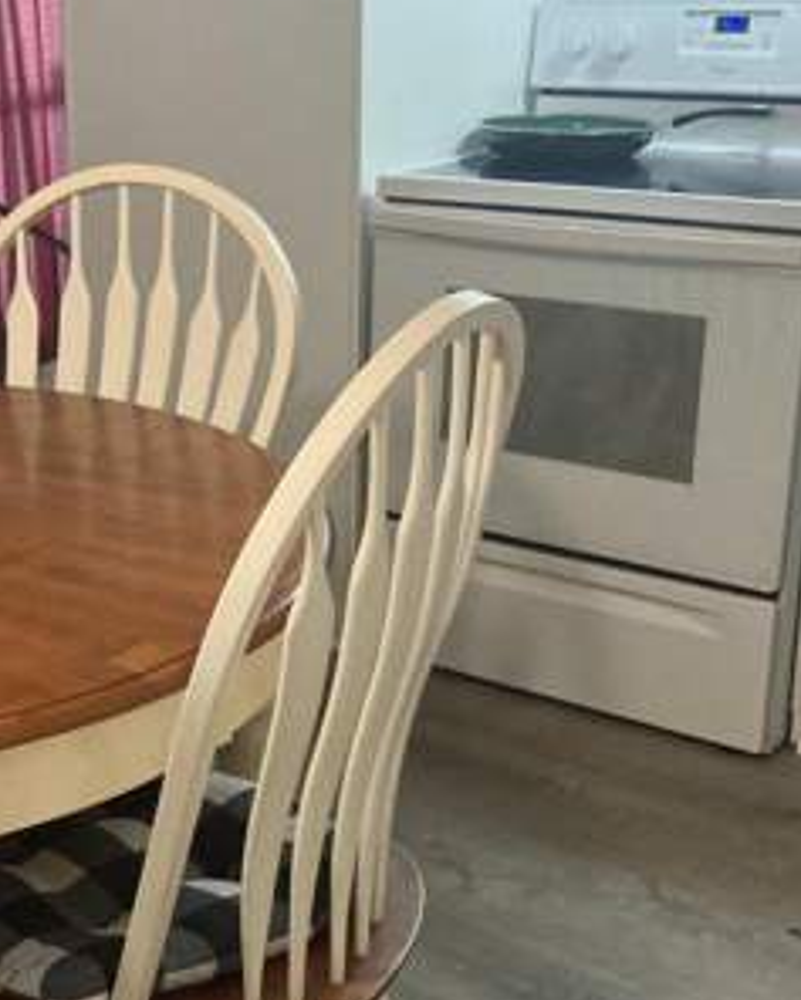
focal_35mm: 59
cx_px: 51
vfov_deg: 31.9
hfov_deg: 24.9
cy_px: 537
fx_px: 1747
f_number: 1.8
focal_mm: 3.99
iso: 400
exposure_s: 1/40
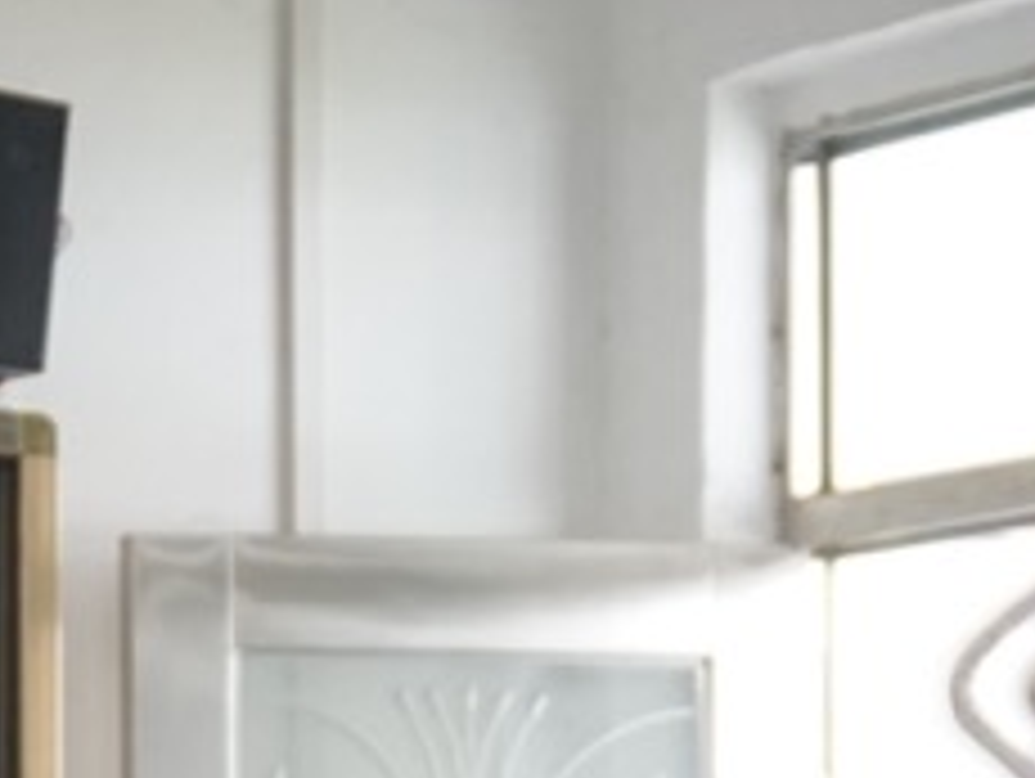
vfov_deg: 6.3
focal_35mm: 233
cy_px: 1333
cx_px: -342
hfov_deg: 8.4
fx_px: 6964
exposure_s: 1/160
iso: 1000
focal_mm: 29
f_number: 4.5
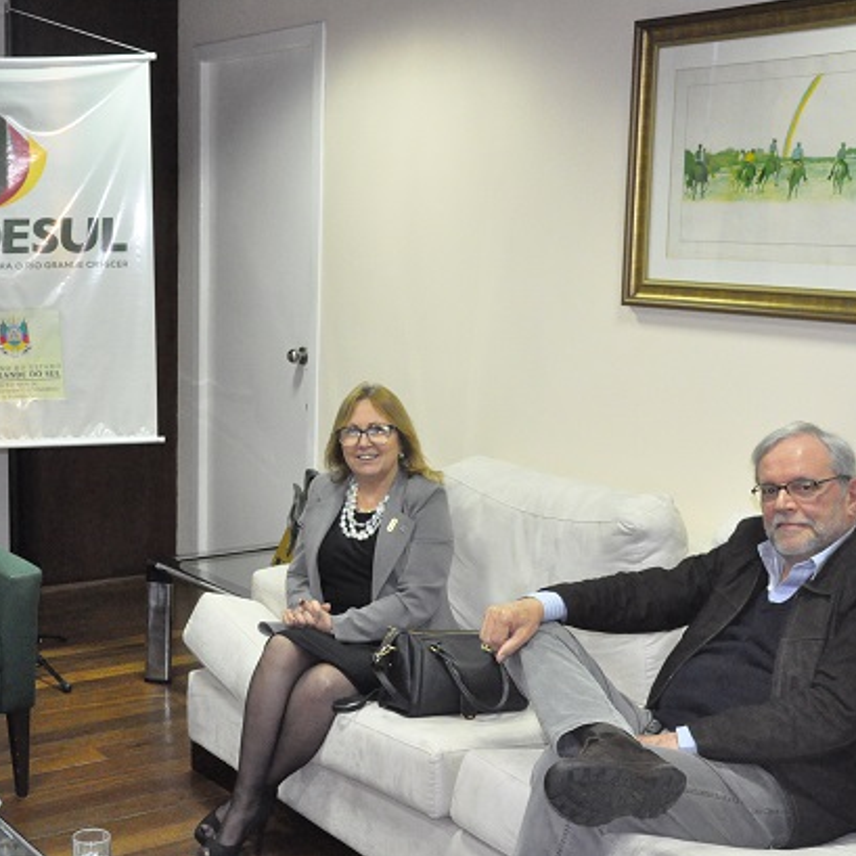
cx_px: 299
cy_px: 423
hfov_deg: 33.2
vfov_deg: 33.4
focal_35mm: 51
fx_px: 1427
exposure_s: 1/100
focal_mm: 26
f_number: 6.3
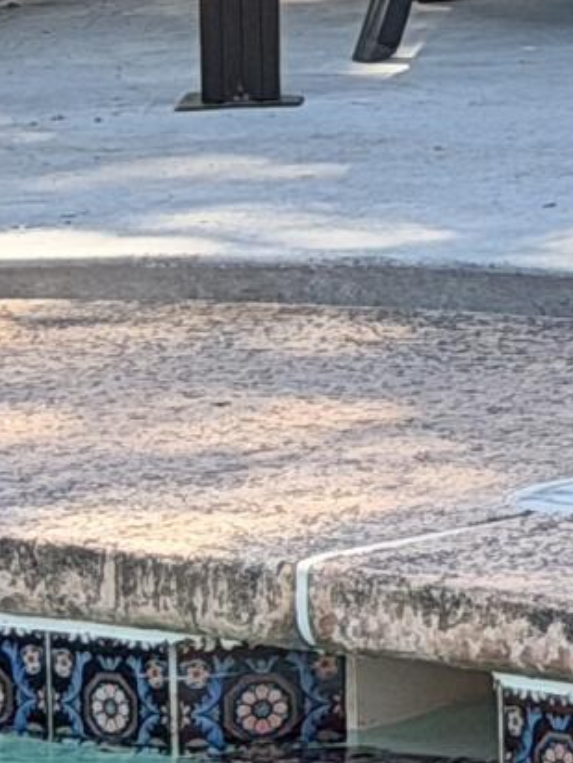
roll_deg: +1.1
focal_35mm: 350
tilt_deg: -3.4
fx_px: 7713
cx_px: 2348
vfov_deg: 5.6
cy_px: -644
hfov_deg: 4.0
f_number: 1.78
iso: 64
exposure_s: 1/769
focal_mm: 6.76
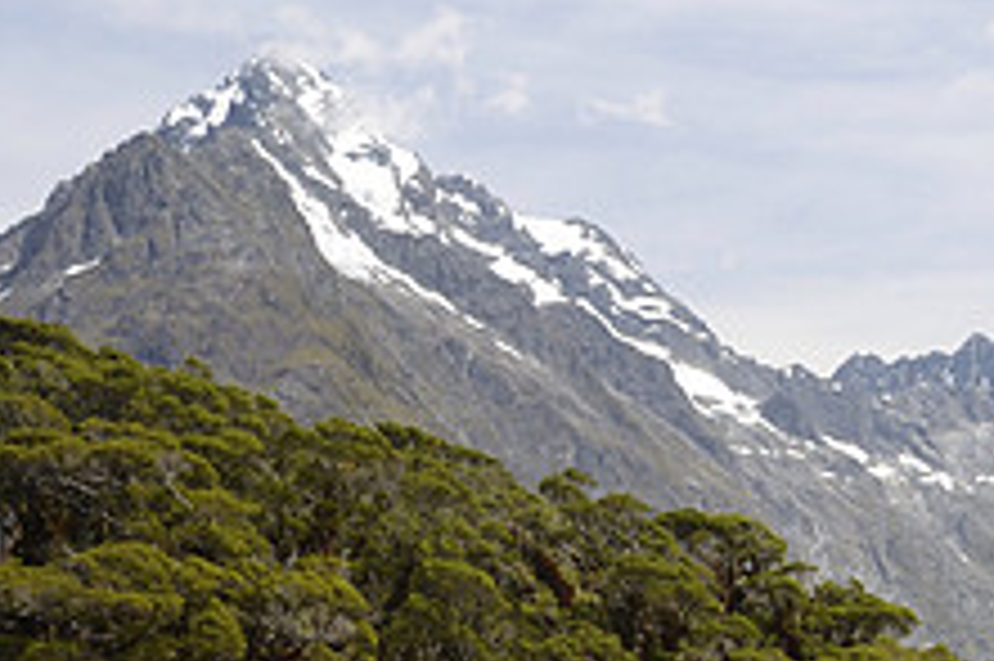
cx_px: 1192
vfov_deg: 12.3
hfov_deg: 17.7
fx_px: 3035
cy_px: 665
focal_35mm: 110
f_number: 6.3
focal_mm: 28
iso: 200
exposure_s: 1/160
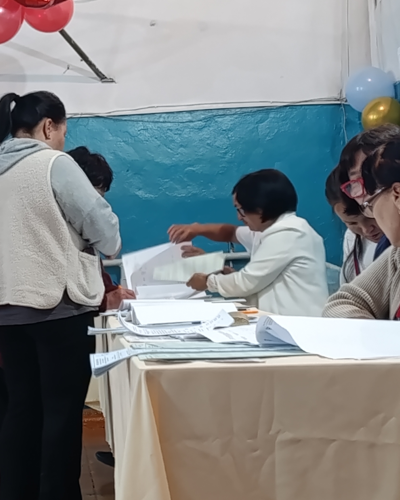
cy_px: 273
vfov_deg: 19.8
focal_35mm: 97
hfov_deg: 15.8
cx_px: 78
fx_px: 1436
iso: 1000
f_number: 1.7
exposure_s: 1/33.3
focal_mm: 6.11
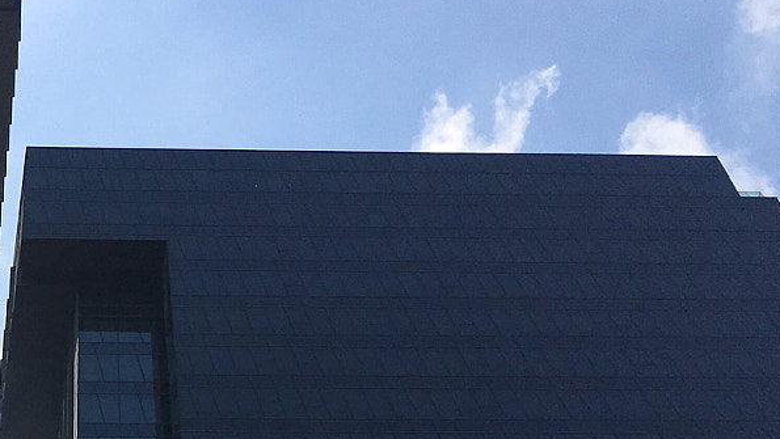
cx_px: -125
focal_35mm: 85
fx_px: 1758
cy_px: 581
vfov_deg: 13.7
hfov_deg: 23.2
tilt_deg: +50.9
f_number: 2.2
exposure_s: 1/3497
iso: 25
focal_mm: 4.15
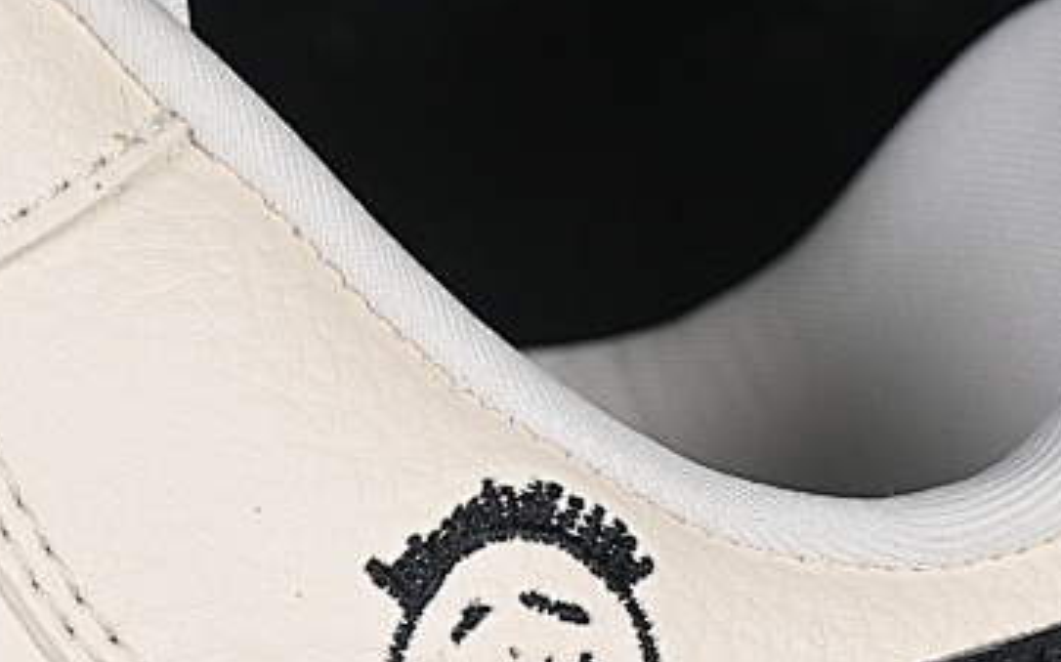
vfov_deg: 5.7
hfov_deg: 9.1
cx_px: -243
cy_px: 949
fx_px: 6591
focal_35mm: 228
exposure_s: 1/80
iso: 160
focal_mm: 50
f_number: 7.1
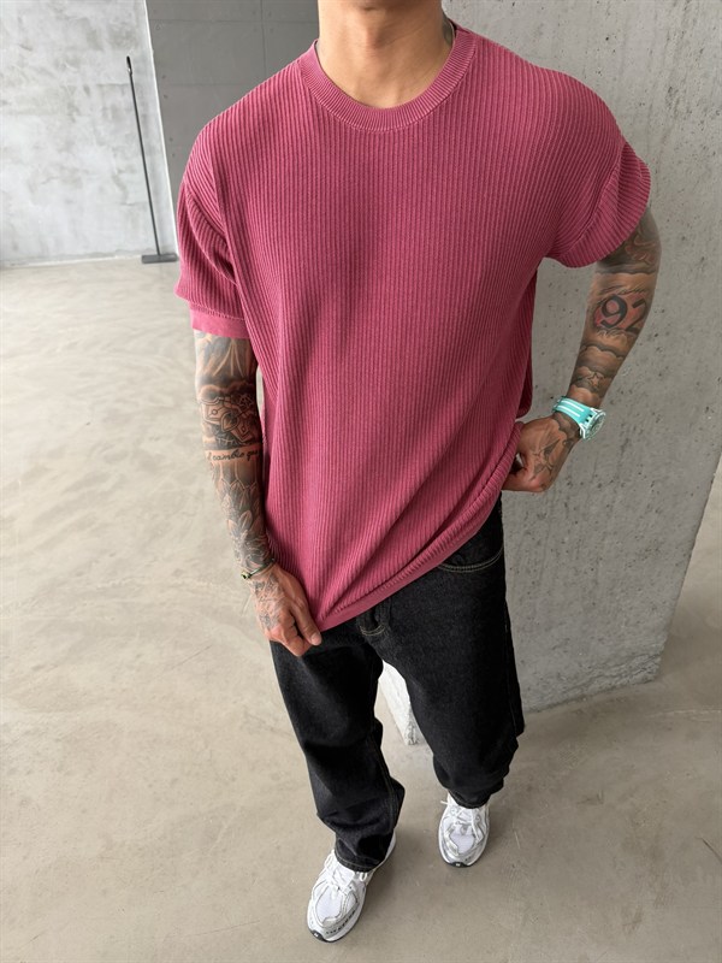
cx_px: 361
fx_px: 667
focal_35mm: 24
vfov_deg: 71.6
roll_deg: +0.9
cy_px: 482
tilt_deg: -31.5
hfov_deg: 56.8
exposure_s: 1/121
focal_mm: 6.76
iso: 160
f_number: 1.78
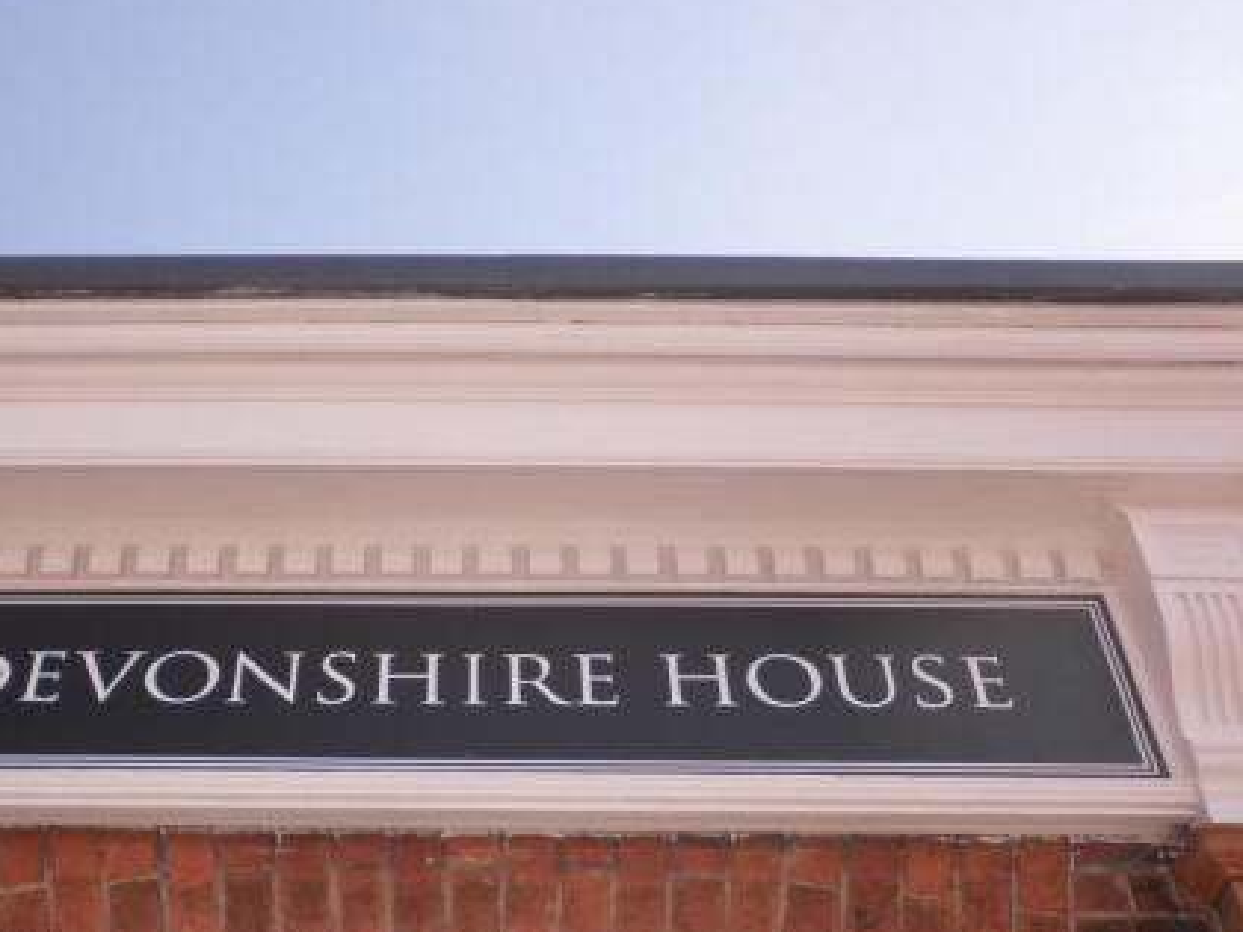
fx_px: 1795
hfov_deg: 38.0
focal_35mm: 50
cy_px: 629
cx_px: 475
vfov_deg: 28.9
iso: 64
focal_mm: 6.3
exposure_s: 1/320
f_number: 3.5
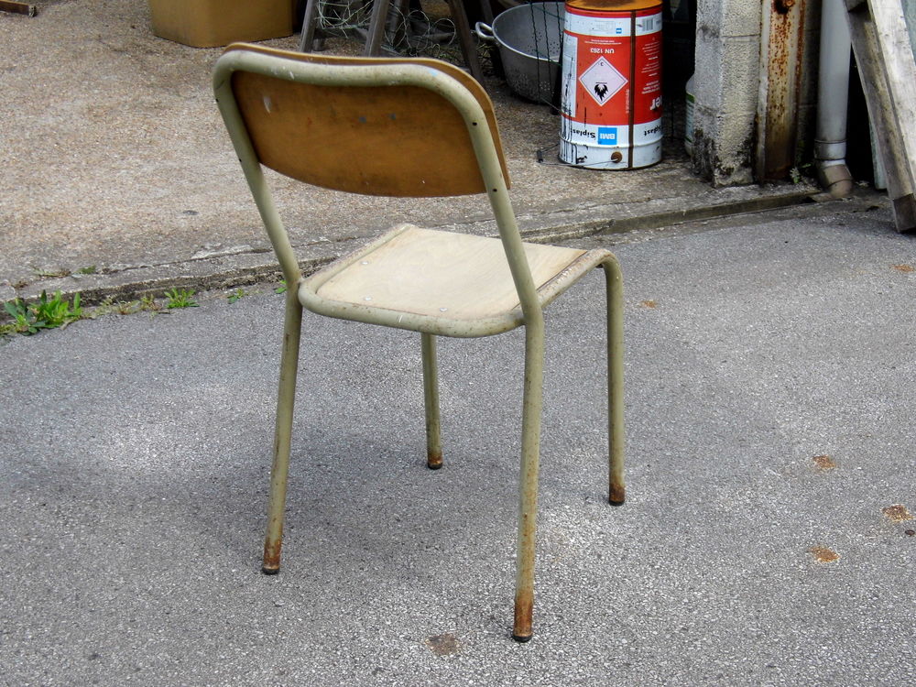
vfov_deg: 25.2
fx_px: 1535
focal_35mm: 58
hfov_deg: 33.2
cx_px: 458
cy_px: 344
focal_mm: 10.4
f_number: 3.9
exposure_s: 1/558
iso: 100
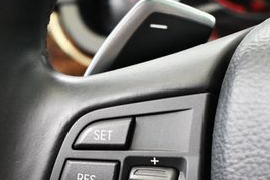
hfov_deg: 21.9
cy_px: 174
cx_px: 127
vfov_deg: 14.5
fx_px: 698
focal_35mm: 93
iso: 4500
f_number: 4
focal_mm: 26
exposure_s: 1/60
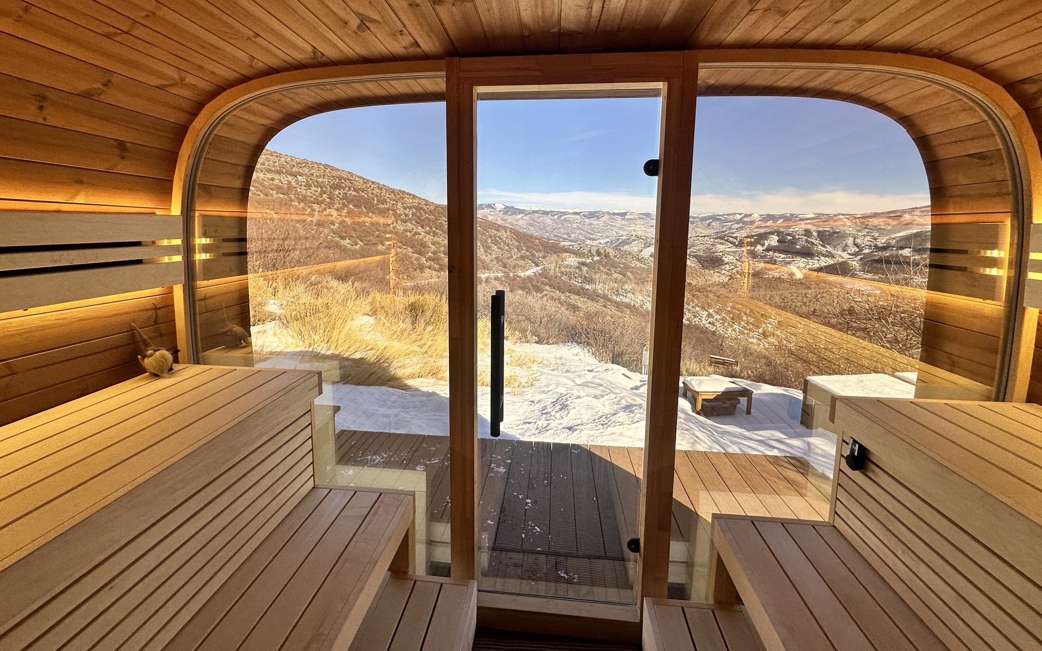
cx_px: 516
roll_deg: -0.3
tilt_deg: -7.6
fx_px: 426
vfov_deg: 74.4
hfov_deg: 101.5
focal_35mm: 15
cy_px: 278
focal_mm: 2.22
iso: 64
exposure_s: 1/99
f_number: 2.2
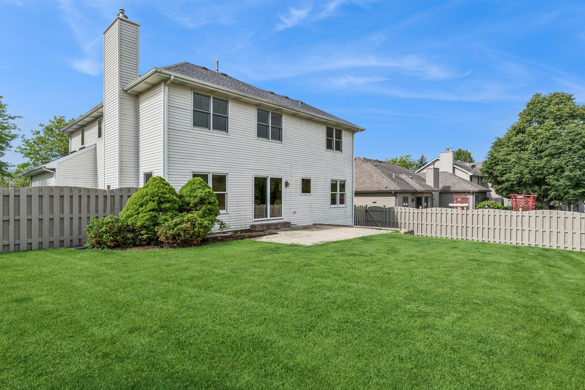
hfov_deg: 93.3
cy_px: 195
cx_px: 292
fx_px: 276
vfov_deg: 70.5
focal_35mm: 17
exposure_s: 1/250
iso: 200
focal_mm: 17
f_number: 11
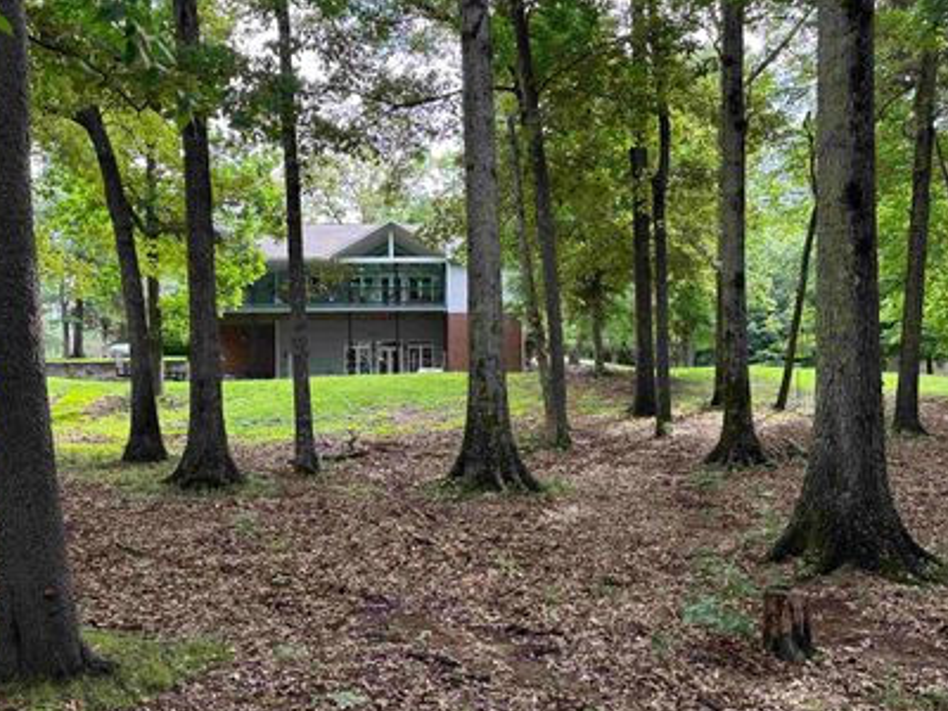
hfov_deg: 59.7
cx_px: 410
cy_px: 385
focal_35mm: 30
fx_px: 822
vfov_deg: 46.8
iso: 80
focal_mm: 6.86
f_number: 1.78
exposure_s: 1/275
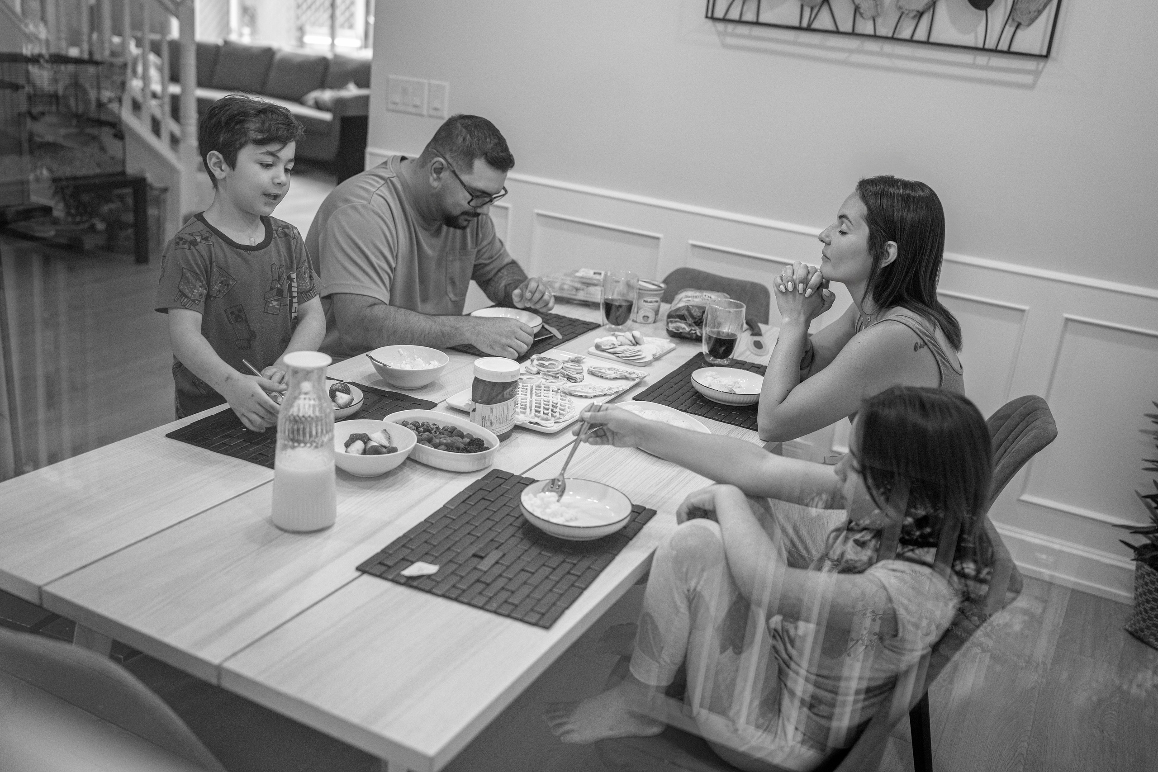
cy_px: 386
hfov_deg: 54.4
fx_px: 1126
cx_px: 579
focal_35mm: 35
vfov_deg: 37.9
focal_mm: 35
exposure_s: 1/320
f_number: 2.2
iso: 800
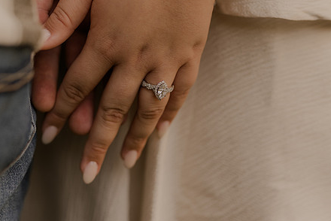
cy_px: 116
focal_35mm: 112
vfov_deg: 12.3
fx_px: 1030
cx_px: 153
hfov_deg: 18.2
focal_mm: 85
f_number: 2
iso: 100
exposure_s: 1/200
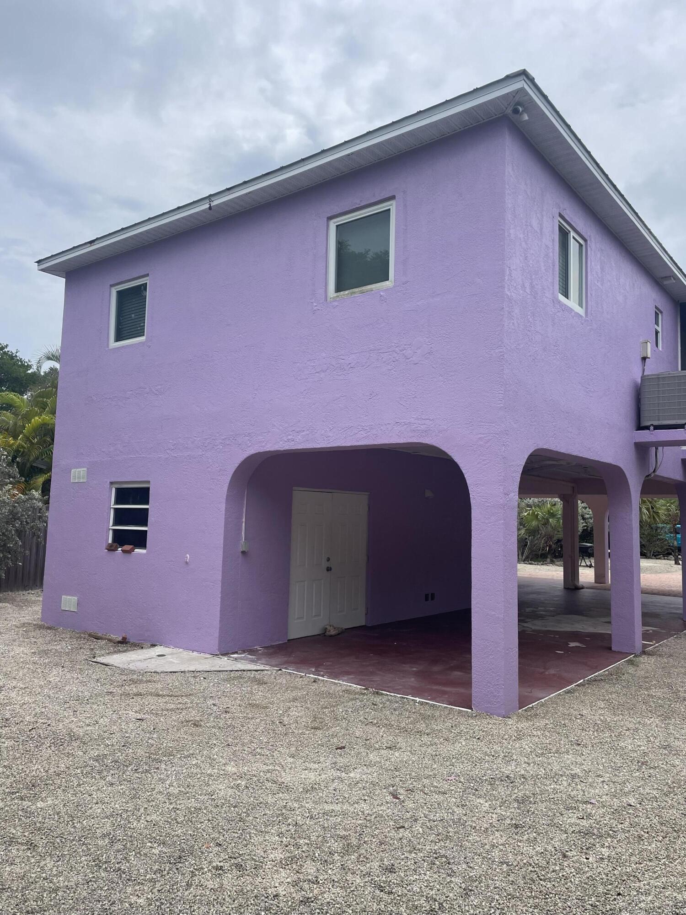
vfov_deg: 67.3
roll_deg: -0.7
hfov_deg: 53.1
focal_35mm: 26
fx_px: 687
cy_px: 458
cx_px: 343
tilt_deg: +6.1
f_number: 1.6
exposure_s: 1/3509
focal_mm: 4.2
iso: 32
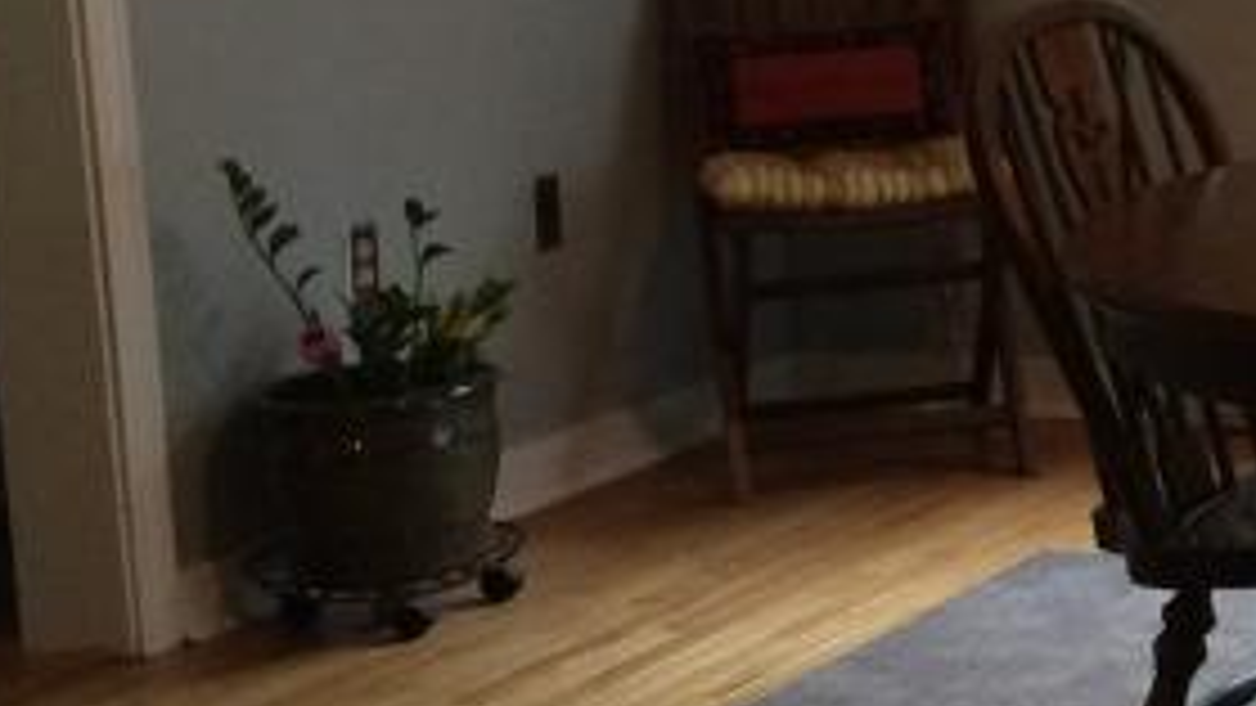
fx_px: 3864
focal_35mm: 116
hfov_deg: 16.9
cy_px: 166
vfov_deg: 10.4
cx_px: 1810
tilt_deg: -8.9
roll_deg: +1.9
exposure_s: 1/30
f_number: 2.2
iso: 160
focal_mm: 4.15
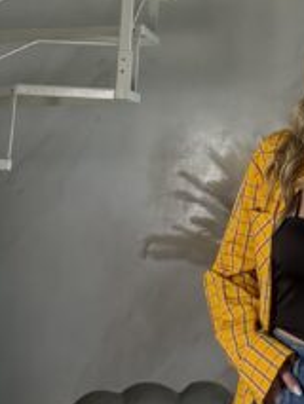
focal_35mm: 45
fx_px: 526
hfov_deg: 30.6
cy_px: 377
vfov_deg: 38.6
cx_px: 279
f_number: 1.78
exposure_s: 1/100
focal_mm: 6.76
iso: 125
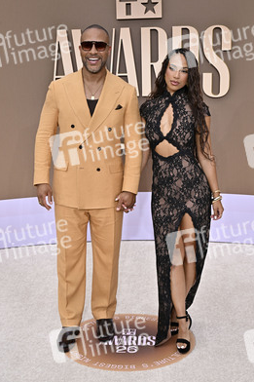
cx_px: 127
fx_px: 561
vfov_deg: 37.5
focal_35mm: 53
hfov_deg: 25.5
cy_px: 194
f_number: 9
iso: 400
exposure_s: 1/320
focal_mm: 52
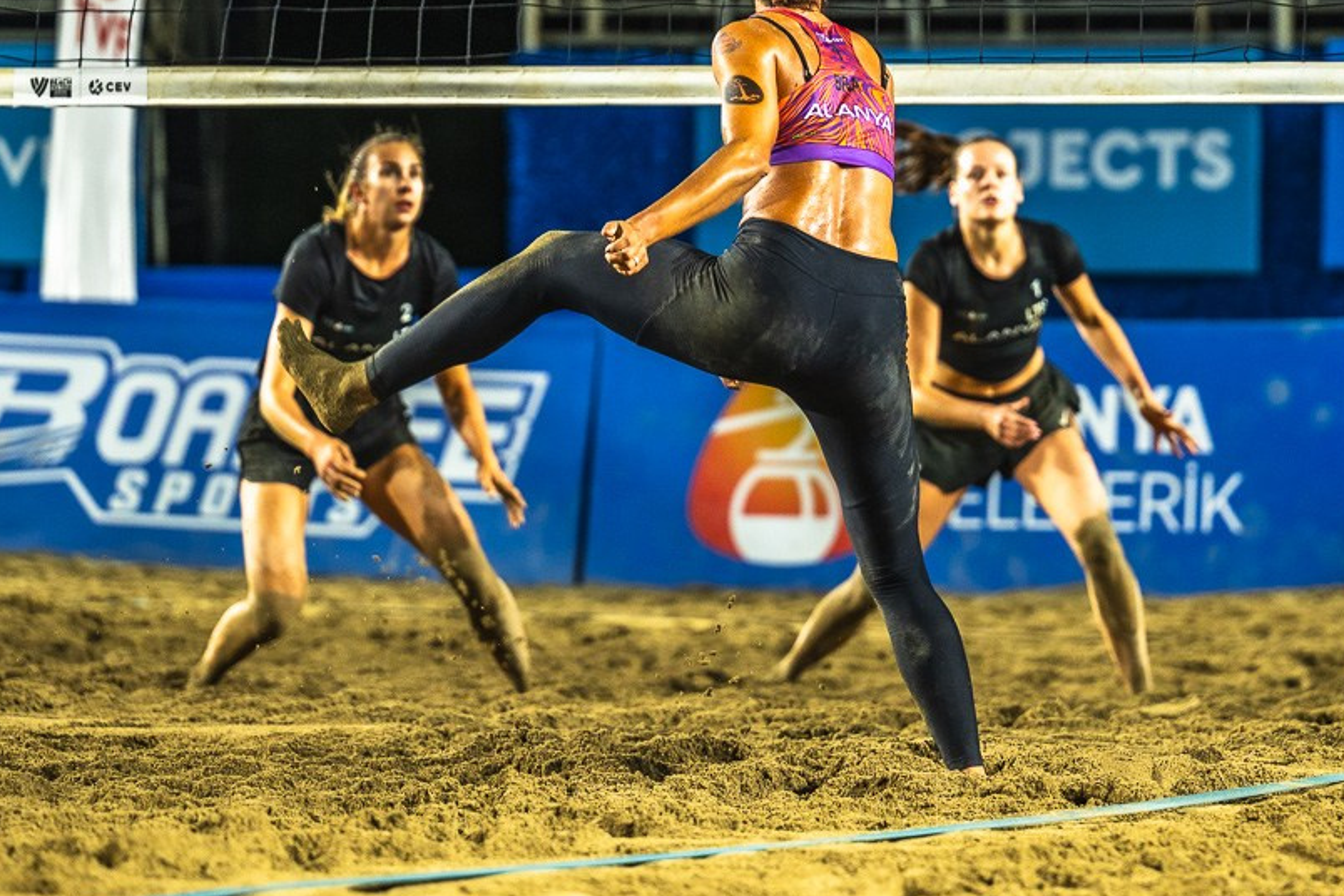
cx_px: 802
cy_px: 280
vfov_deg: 6.4
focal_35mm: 215
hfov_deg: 9.6
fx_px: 8026
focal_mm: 135
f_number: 3.2
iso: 1000
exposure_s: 1/1000
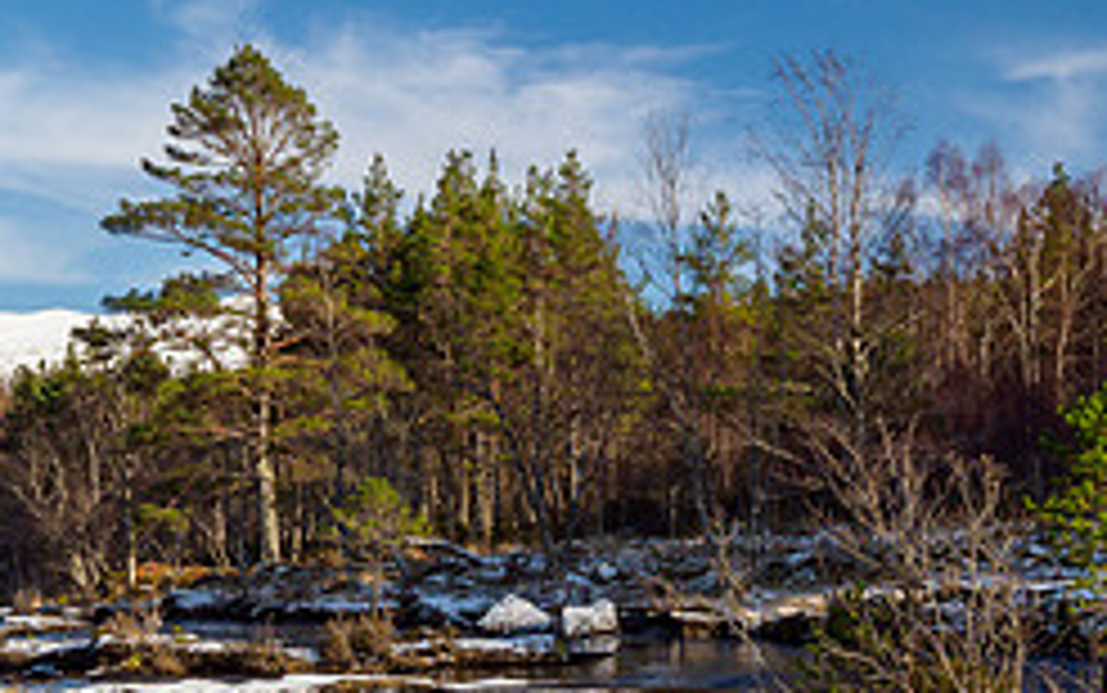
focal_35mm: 60
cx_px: 387
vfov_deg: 21.2
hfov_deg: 33.7
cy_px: 628
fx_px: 1811
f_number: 7.1
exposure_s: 1/160
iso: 200
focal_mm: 12
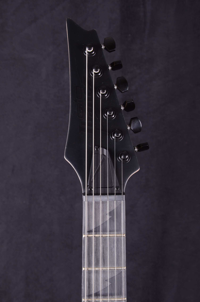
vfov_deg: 37.9
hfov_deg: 25.6
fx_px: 439
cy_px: 151
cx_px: 100
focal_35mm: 52
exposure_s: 1/200
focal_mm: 35
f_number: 9
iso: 200
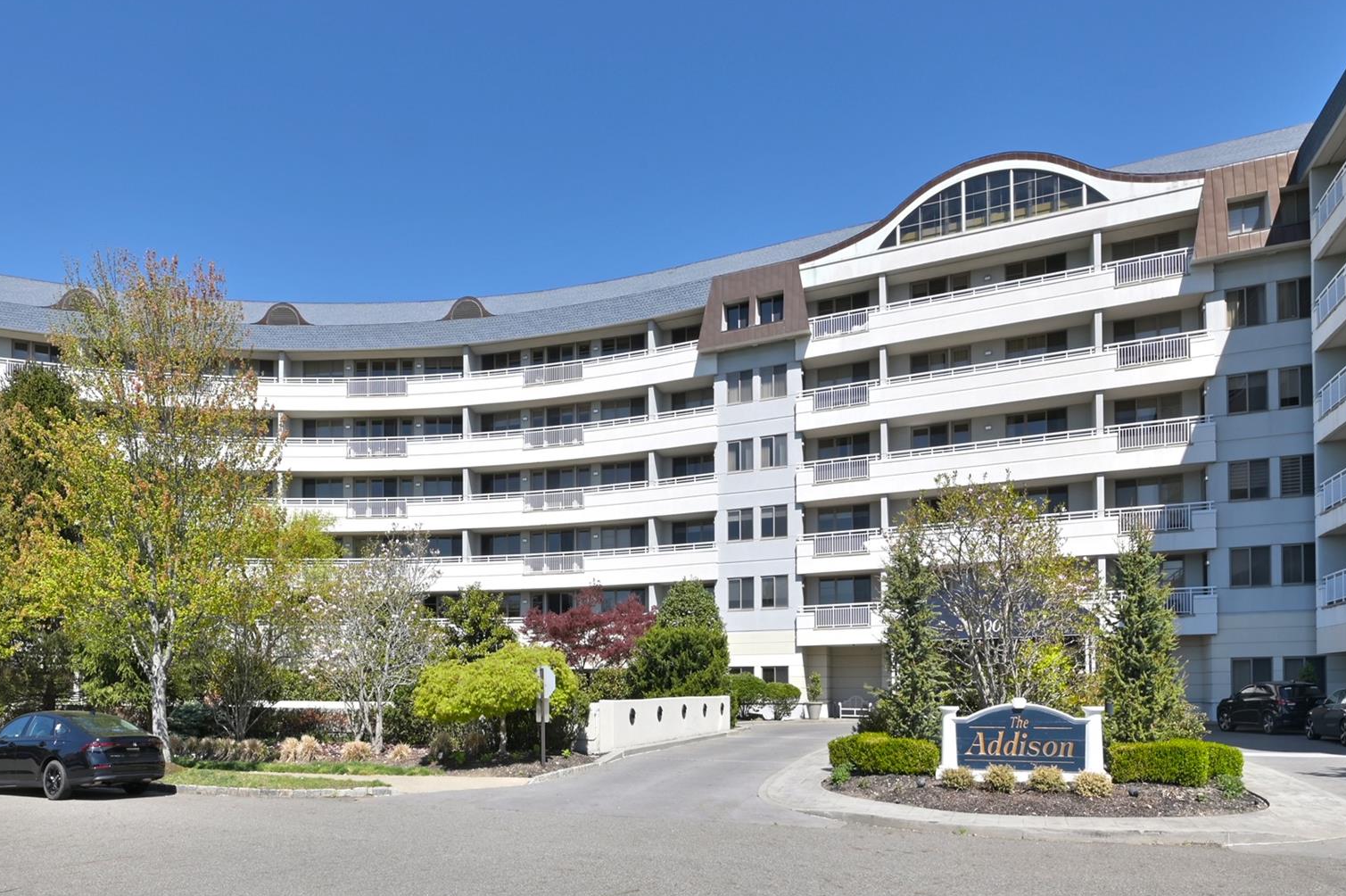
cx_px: 599
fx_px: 710
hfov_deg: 86.6
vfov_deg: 63.6
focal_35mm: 19
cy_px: 341
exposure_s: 1/100
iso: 160
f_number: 14
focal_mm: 14
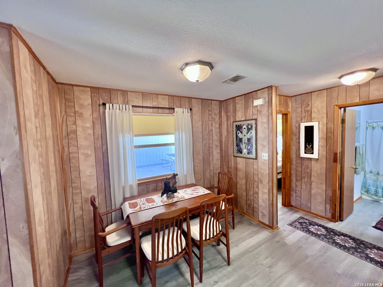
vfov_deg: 89.9
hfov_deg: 106.2
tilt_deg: -3.8
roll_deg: +2.0
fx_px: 144
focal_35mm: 13
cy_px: 144
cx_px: 192
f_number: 1.8
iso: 200
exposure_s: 1/120
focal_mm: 1.57
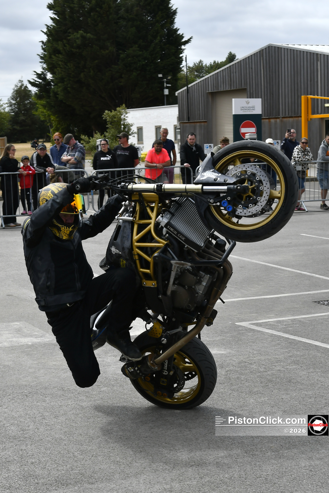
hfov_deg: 25.7
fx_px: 720
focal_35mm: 52
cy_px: 246
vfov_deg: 37.9
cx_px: 164
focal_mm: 35
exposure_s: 1/320
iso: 160
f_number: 8
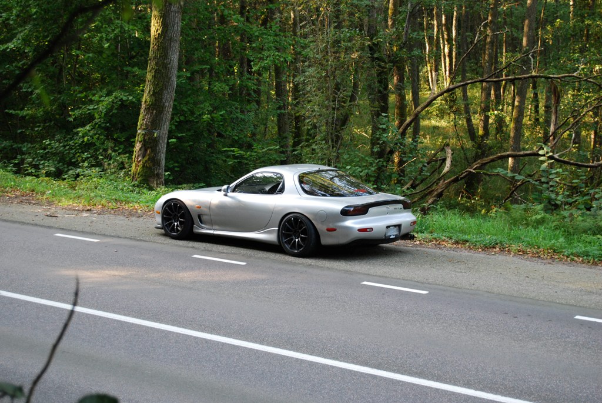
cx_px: 301
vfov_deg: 16.6
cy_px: 202
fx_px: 1381
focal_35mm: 82
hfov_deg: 24.6
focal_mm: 55
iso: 400
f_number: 5.6
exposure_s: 1/25
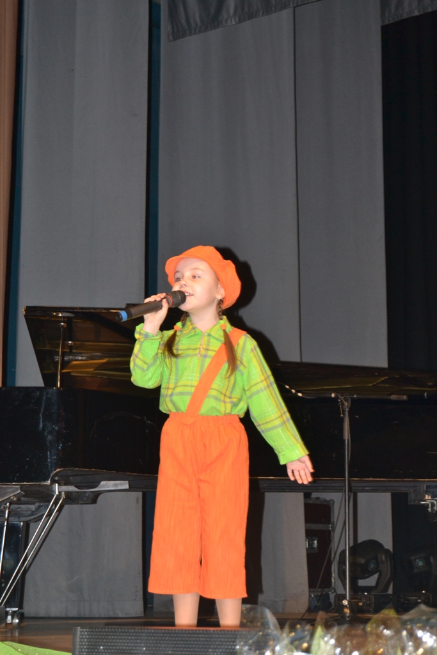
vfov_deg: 24.6
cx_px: 218
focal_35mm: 82
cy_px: 328
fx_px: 1502
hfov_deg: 16.6
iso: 800
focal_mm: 55
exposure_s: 1/60
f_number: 5.6
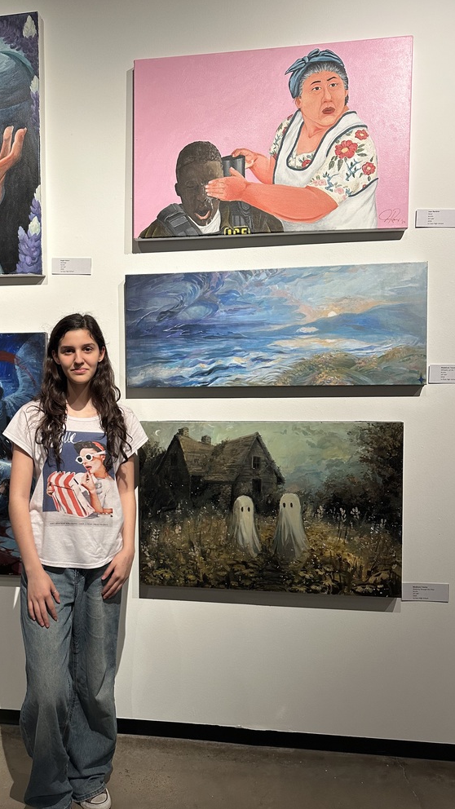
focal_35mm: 27
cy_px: 409
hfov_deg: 42.4
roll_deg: +0.0
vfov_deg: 69.9
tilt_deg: -2.7
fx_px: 579
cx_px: 156
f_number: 1.78
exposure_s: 1/120
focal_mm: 6.86
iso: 200
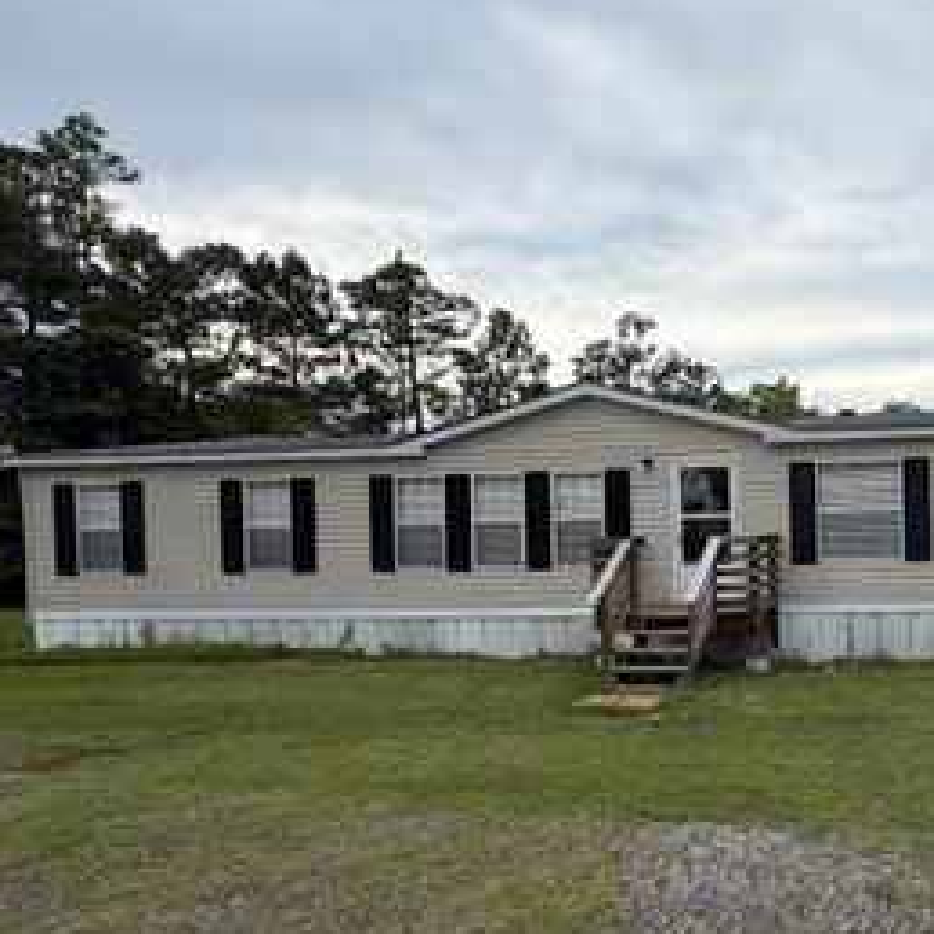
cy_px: 545
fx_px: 733
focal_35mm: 24
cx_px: 869
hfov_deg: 54.9
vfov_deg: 64.6
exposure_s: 1/770
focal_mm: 2.22
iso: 25
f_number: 2.2
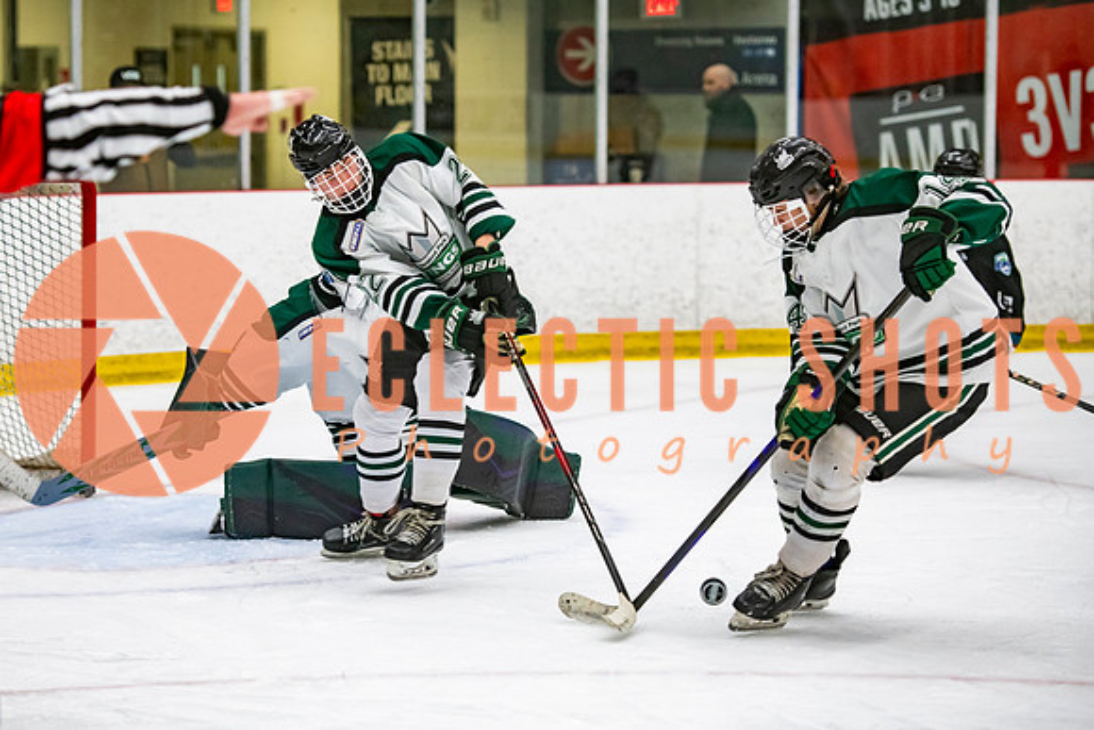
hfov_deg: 14.1
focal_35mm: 145
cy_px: 360
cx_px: 421
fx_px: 4420
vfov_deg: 9.4
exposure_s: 1/640
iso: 2000
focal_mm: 116
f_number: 3.2
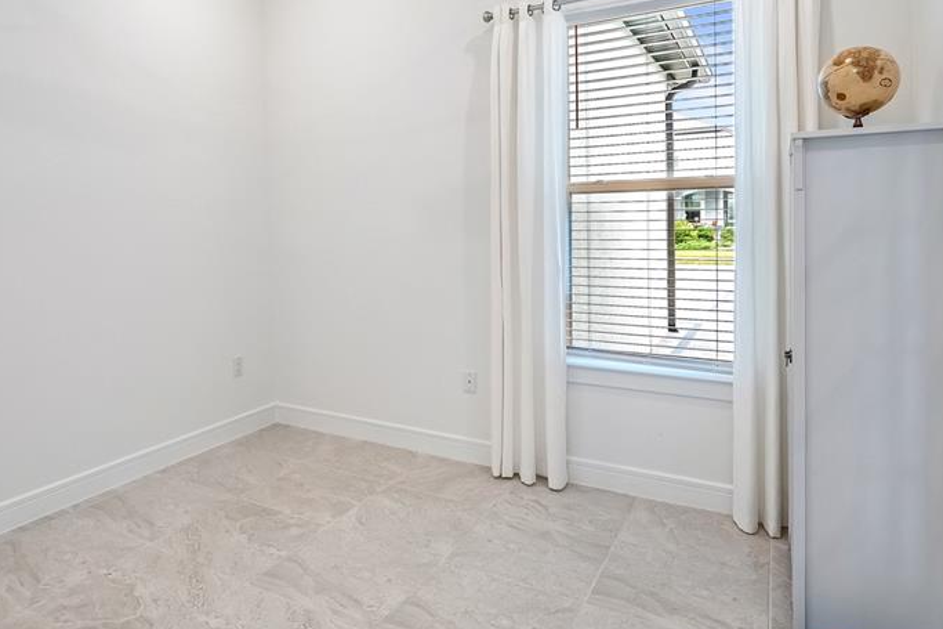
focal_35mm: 24
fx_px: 628
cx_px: 345
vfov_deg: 52.4
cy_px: 229
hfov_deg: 72.3
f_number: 5
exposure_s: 1/3200
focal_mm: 16
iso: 1600
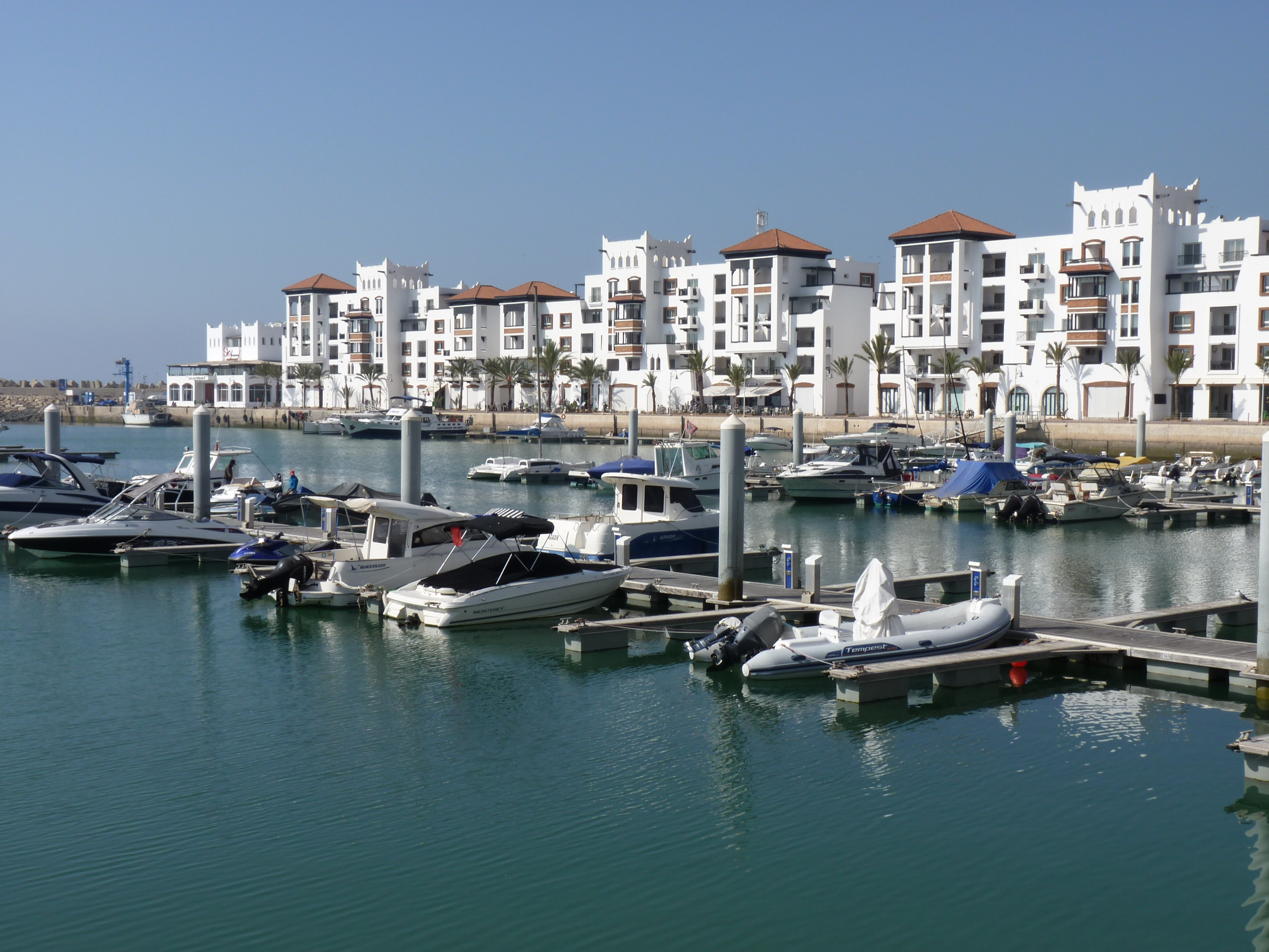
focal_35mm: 48
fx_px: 1760
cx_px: 634
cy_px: 476
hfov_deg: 39.7
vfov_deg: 30.3
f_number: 5.6
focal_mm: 8.5
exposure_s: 1/500
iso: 80
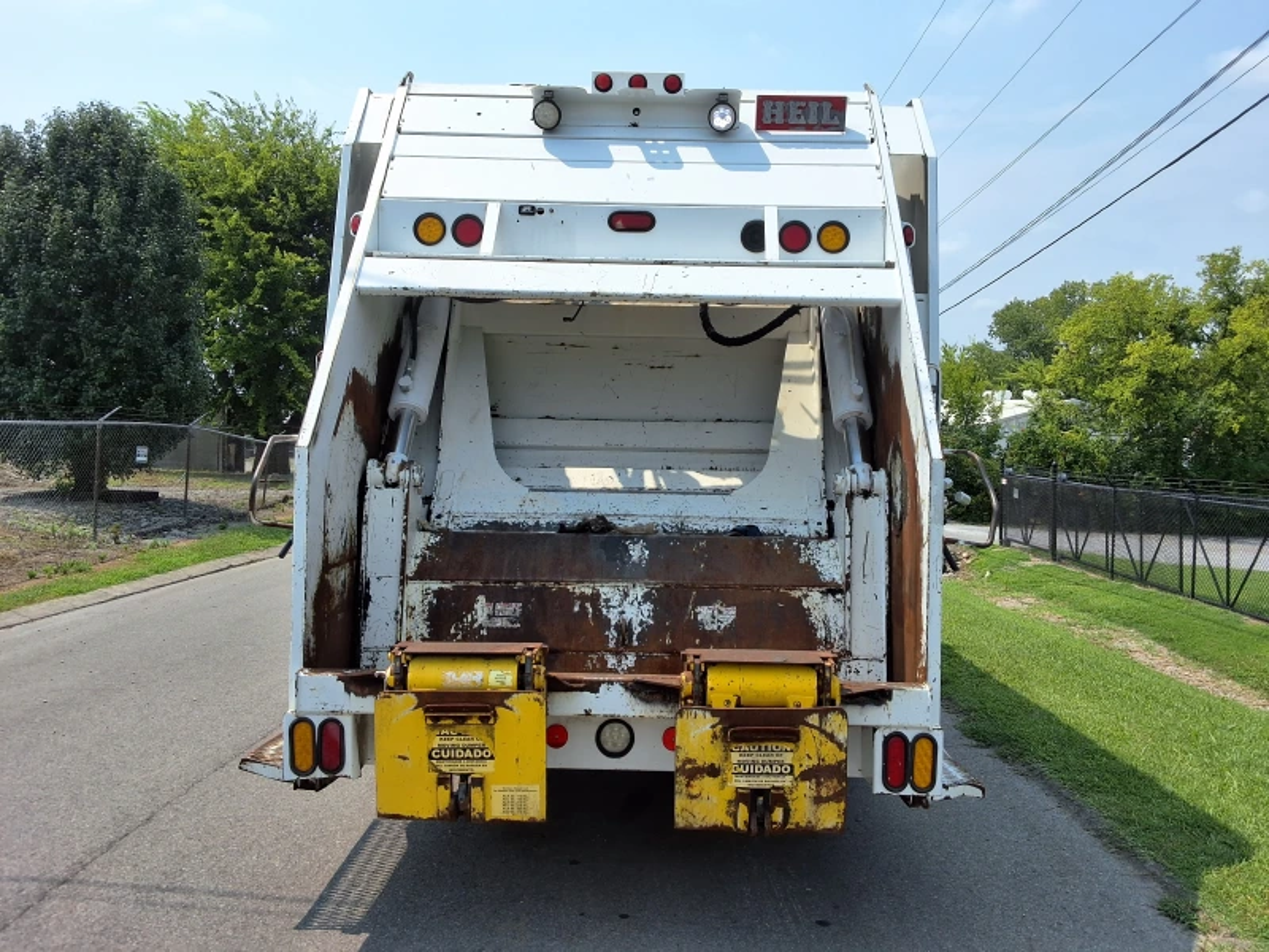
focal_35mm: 28
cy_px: 476
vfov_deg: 49.7
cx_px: 634
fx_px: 1026
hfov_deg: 63.4
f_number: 1.9
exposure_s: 1/2165
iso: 32
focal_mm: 2.91
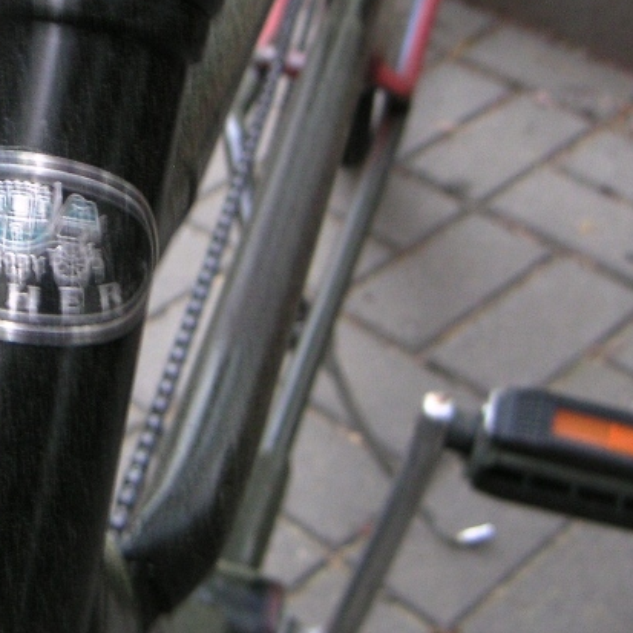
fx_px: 1345
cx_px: 75
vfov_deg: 26.4
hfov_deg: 25.7
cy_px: 219
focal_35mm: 65
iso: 100
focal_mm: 6
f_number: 2.8
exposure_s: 1/2
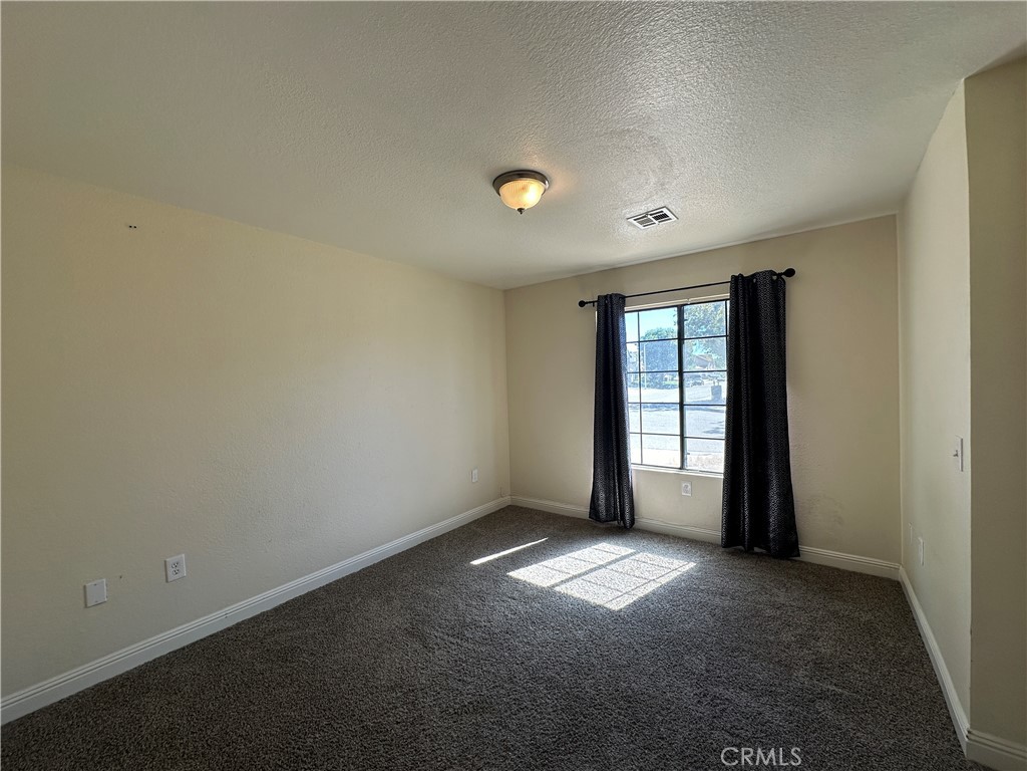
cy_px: 386
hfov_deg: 102.1
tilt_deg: -0.5
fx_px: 415
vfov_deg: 85.7
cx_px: 514
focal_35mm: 14
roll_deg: +1.2
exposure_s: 1/148
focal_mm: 2.22
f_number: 2.2
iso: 40
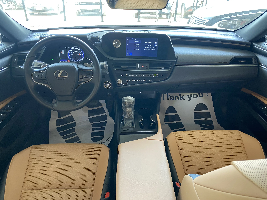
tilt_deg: -30.4
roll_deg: -0.4
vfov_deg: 53.1
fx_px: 201
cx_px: 134
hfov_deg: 67.3
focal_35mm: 26
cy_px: 100
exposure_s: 1/60
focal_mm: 4.25
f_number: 1.8
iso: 125
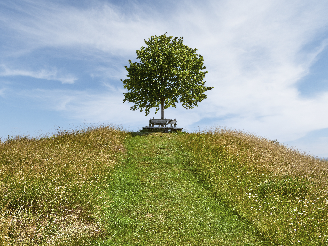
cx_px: 164
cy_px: 123
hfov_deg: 47.9
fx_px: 370
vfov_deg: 36.8
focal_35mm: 39
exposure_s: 1/125
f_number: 11
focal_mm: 36
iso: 64
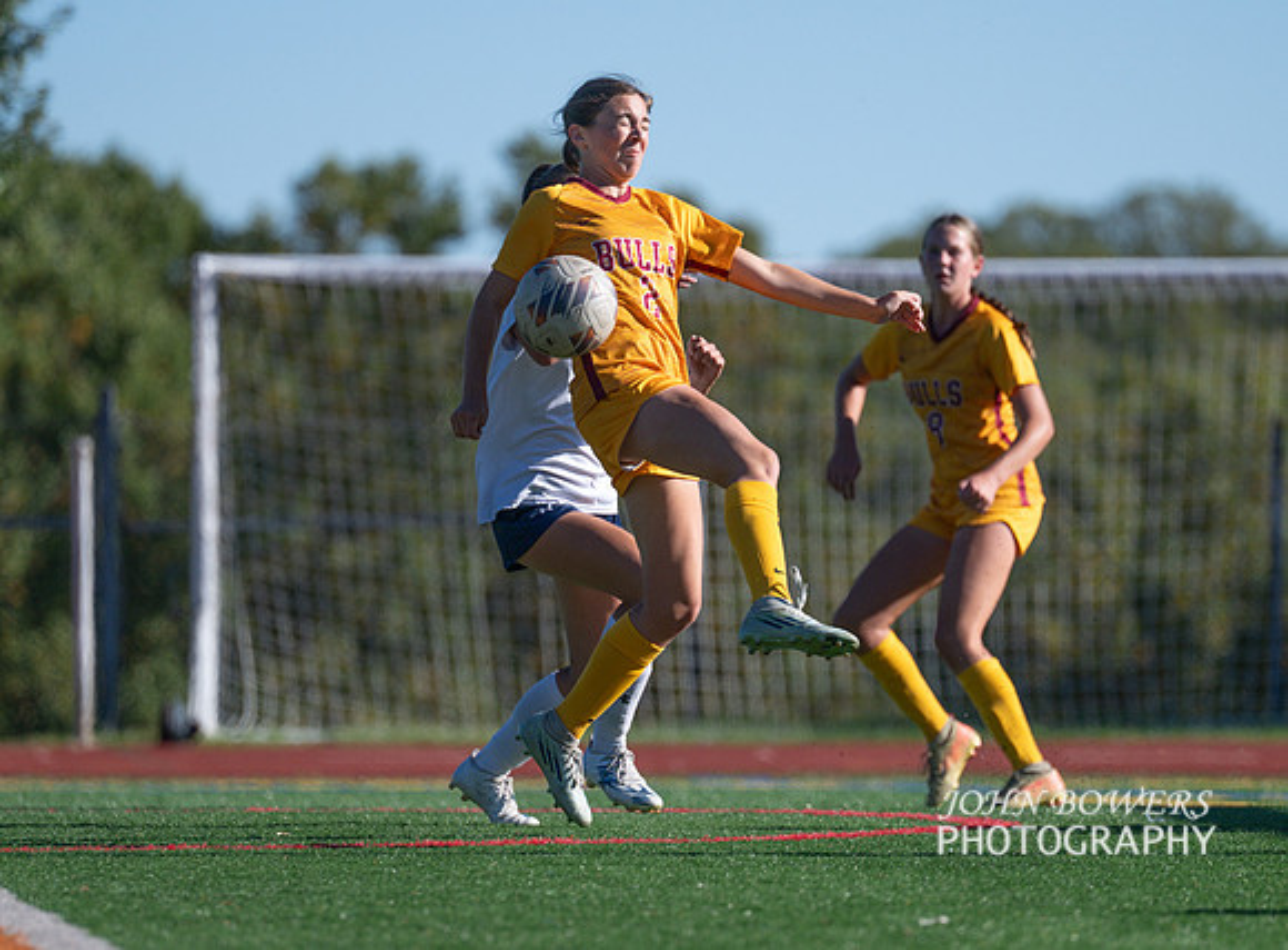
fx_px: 14118
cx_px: 705
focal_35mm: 382
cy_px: 549
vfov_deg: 3.9
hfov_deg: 5.2
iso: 220
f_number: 2.8
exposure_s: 1/4000
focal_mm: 200
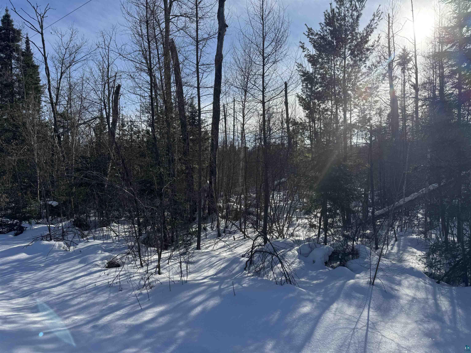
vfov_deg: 56.8
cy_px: 176
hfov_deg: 71.6
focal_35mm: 24
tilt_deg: -0.6
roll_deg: -0.5
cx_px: 236
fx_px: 327
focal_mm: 6.76
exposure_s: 1/5814
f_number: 1.78
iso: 80
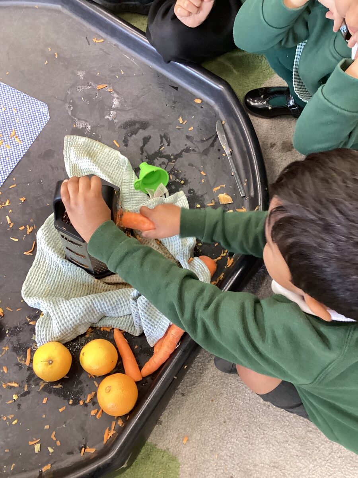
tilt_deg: -71.9
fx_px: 427
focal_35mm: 31
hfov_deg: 45.4
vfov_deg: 58.4
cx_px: 179
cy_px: 239
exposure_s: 1/50
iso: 250
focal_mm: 3.3
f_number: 2.4
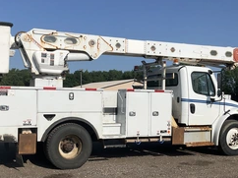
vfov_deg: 30.2
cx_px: 101
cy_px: 94
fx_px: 330
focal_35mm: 48
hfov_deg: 39.6
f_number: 1.8
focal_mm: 3
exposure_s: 1/4065
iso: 25
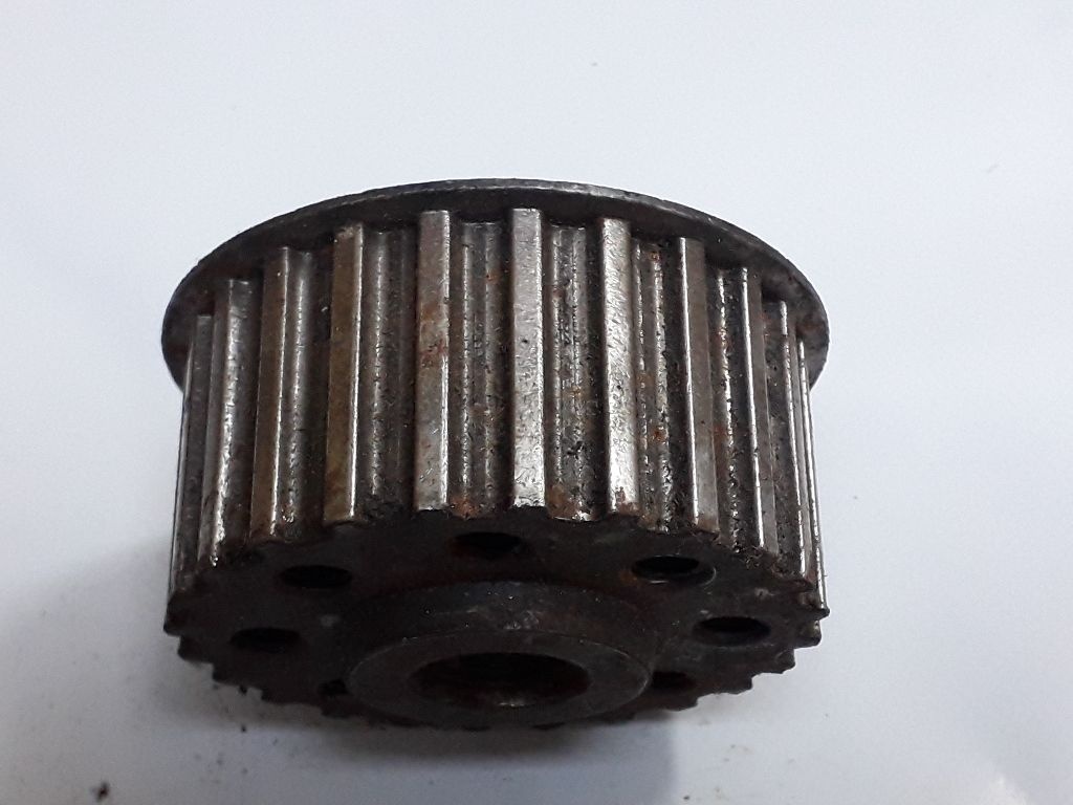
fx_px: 837
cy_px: 402
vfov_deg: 51.4
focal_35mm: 27
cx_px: 536
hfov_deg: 65.3
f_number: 1.9
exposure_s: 1/50
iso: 200
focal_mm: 3.6
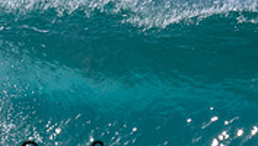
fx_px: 25846
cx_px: -67
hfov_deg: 0.6
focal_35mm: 3774
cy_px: 98
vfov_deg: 0.3
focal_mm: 800
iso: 250
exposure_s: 1/2000
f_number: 6.3
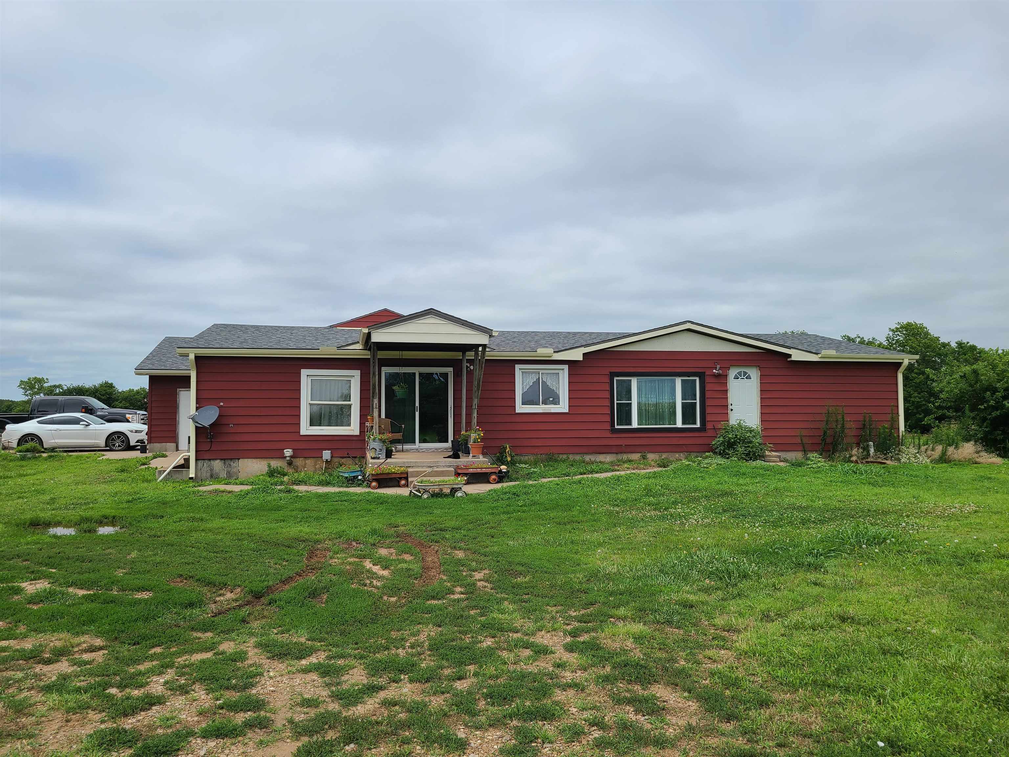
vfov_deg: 53.1
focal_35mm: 26
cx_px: 504
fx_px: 758
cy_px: 378
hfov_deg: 67.3
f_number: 1.8
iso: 40
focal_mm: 5.4
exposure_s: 1/2882
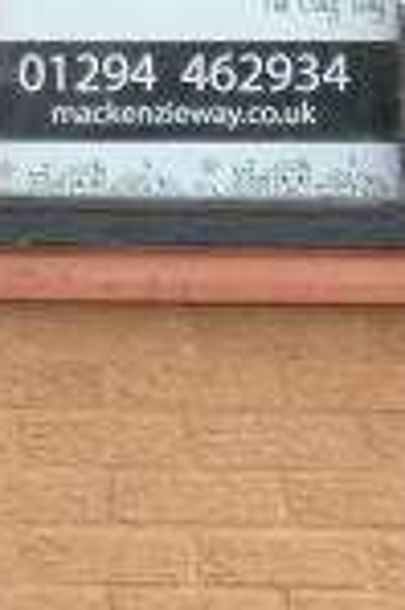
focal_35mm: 143
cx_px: -577
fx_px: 2419
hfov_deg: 8.7
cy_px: -131
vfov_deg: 13.9
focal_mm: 3.6
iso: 80
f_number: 2.8
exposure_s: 1/160
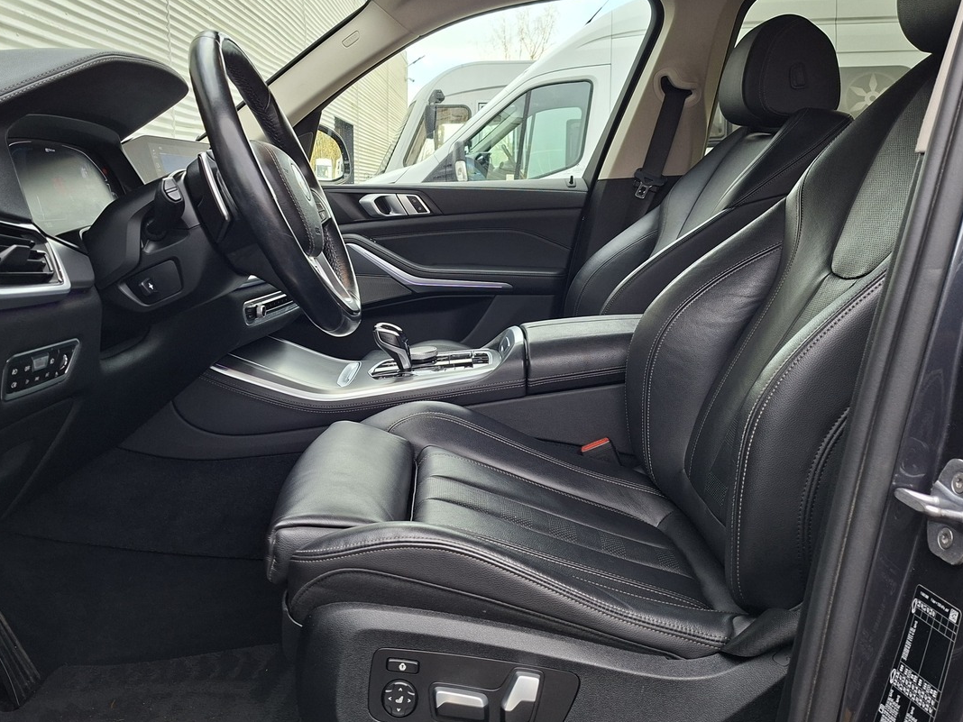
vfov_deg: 45.3
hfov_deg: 58.1
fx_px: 862
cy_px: 305
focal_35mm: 31
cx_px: 408
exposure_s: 1/100
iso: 64
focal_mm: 5.54
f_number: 1.8
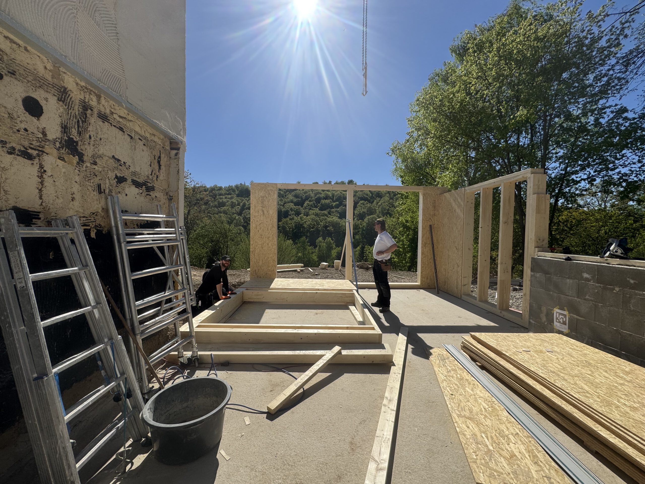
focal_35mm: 14
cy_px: 242
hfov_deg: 102.1
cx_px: 322
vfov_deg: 85.7
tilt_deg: +0.3
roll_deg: -0.2
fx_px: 261
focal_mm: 2.22
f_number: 2.2
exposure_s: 1/3390
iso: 50
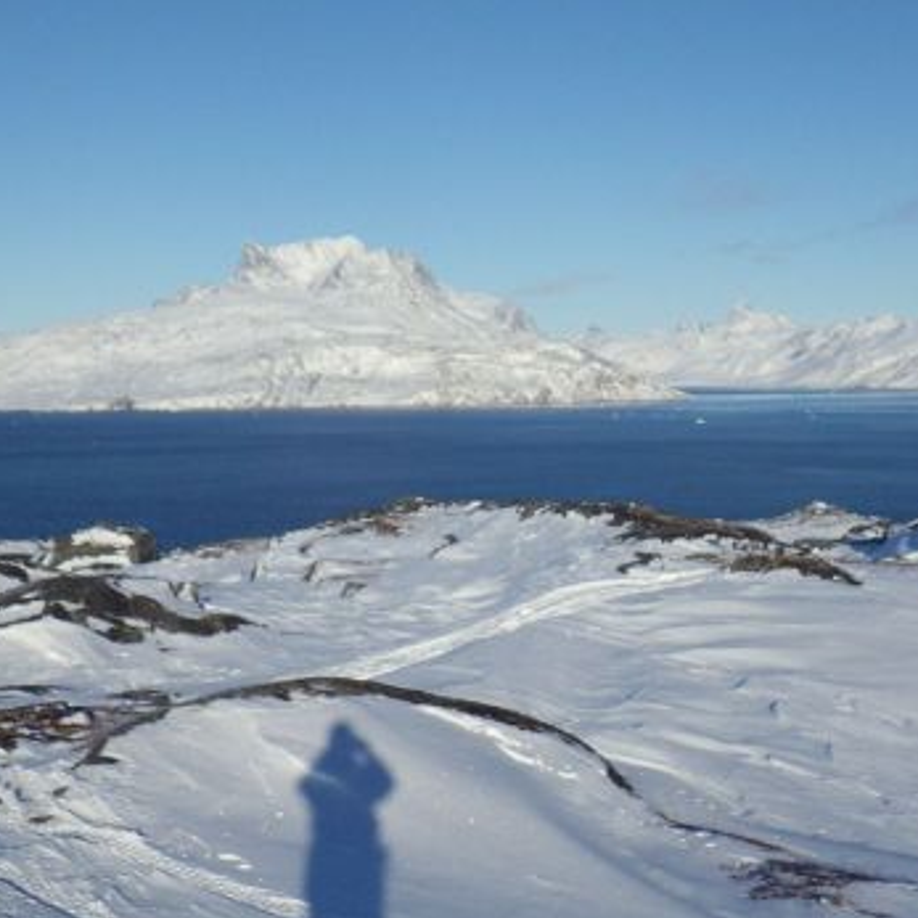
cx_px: 495
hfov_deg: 30.0
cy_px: 423
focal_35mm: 57
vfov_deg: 30.0
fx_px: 1710
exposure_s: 1/1500
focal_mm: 5
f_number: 4.2
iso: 125
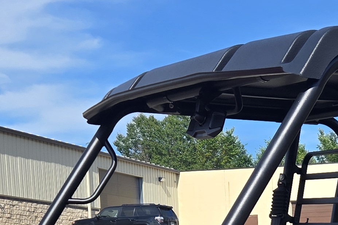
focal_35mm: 103
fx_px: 967
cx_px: 350
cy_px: 388
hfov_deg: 19.2
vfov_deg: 12.3
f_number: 1.8
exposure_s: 1/2921
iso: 40
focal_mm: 5.4
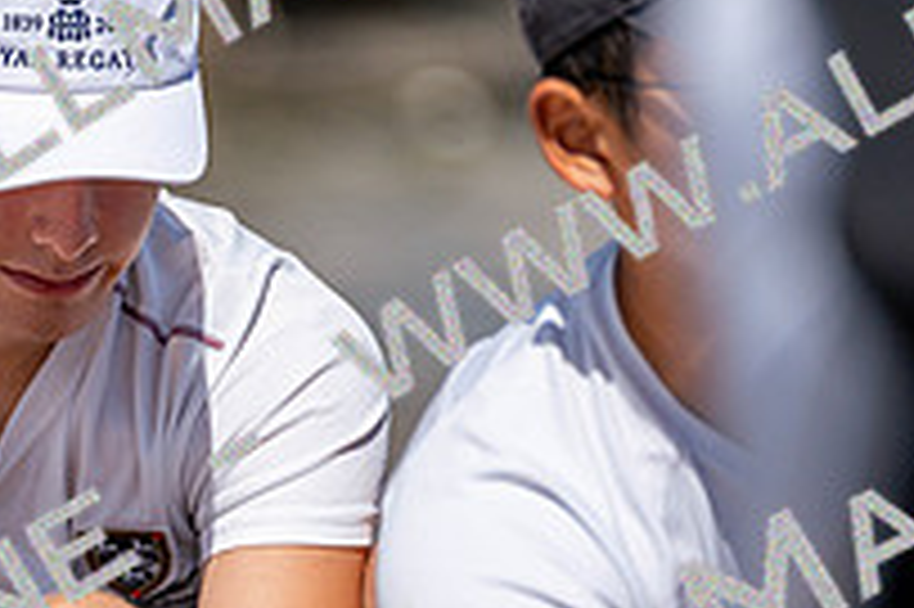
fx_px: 29046
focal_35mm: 1145
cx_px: 5
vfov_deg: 1.2
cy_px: 475
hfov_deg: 1.8
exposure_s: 1/1600
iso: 100
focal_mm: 400
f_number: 5.6
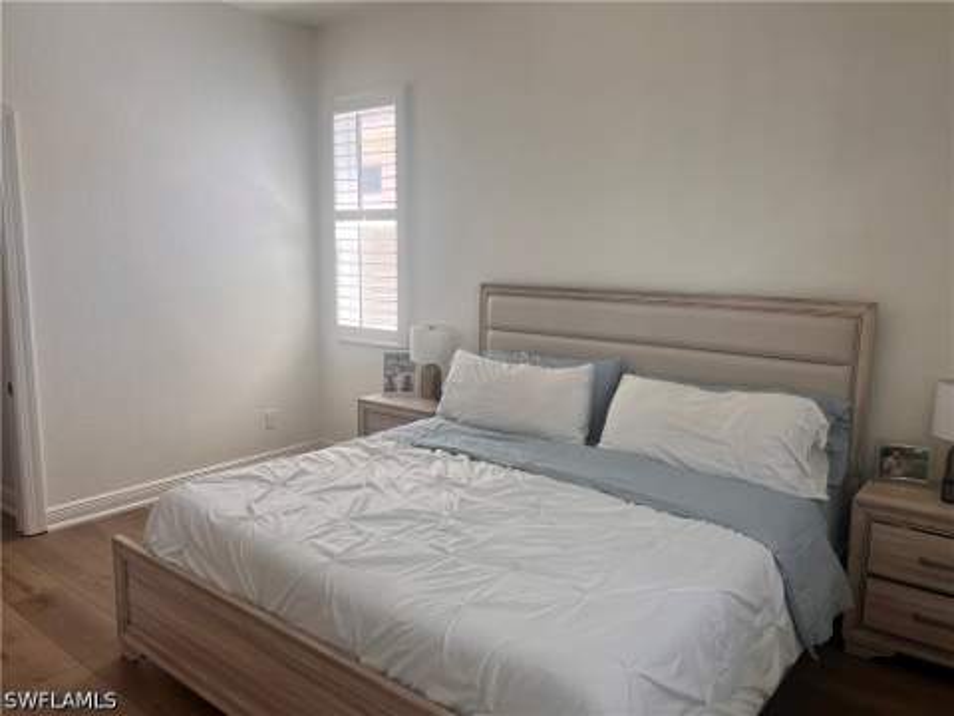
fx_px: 717
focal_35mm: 26
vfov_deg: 53.1
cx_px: 477
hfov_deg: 67.3
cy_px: 358
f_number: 1.5
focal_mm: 5.7
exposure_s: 1/150
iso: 64
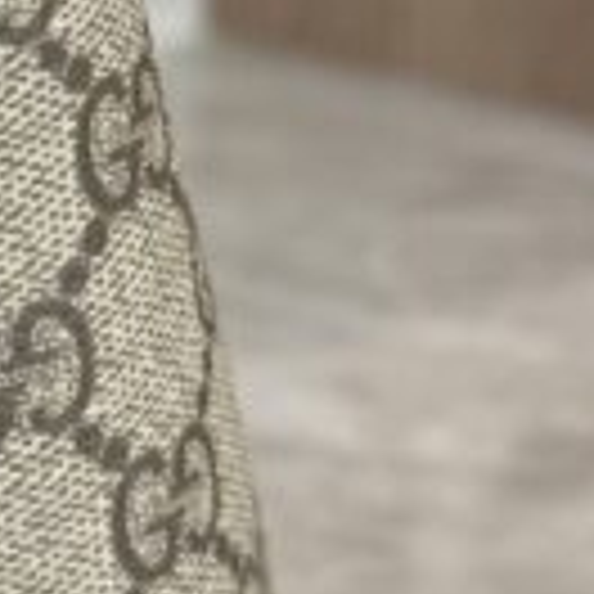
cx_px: -234
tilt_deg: -13.4
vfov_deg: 13.5
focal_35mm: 129
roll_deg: +1.1
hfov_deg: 13.0
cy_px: 126
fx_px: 2504
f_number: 1.78
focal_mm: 6.76
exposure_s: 1/120
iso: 125
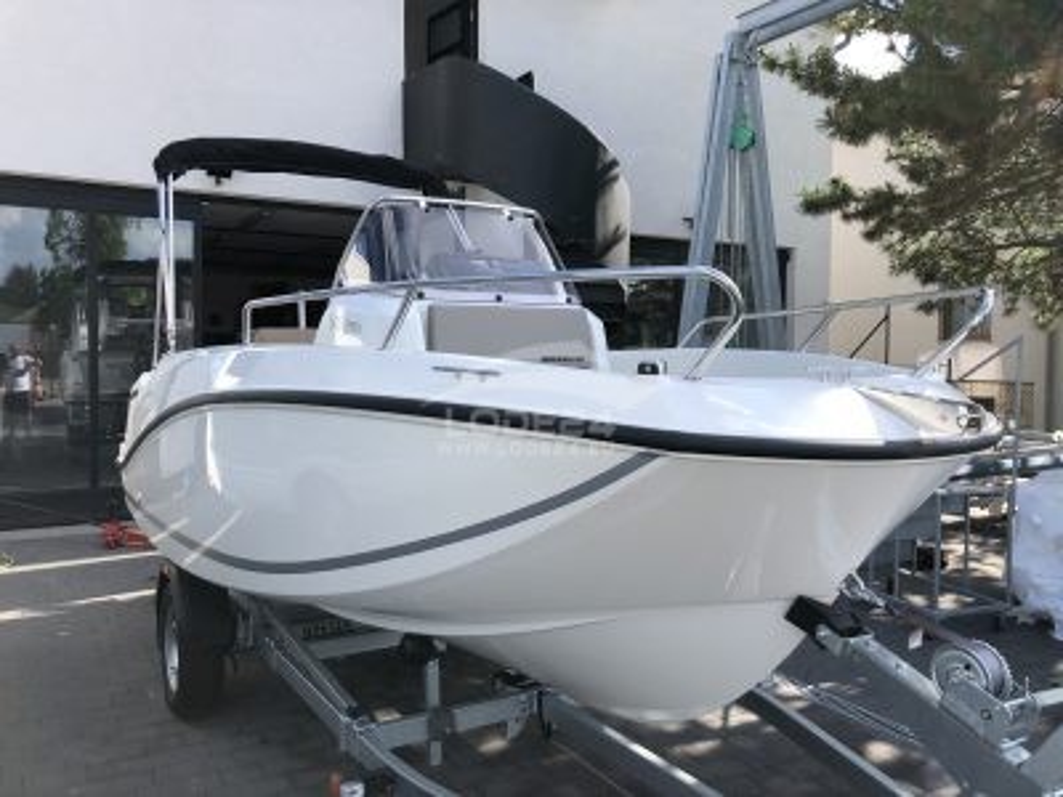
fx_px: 860
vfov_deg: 49.7
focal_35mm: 28
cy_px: 398
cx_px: 532
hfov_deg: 63.4
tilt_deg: -1.4
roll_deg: -1.8
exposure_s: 1/774
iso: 20
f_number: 1.8
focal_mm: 4
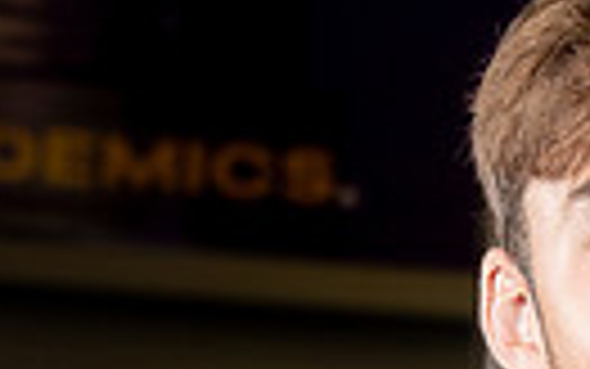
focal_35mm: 242
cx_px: 640
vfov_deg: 5.3
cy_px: 886
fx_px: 3893
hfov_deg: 8.6
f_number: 5.6
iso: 640
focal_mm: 69
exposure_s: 1/250
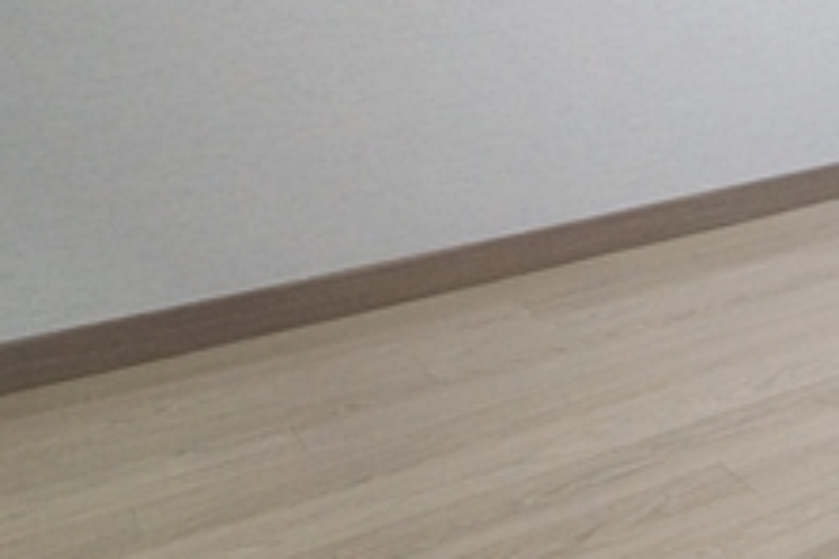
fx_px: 1258
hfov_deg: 28.9
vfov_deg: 21.5
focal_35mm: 54
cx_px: 1130
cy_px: -249
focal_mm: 10
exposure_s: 1/100
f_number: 4
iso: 800
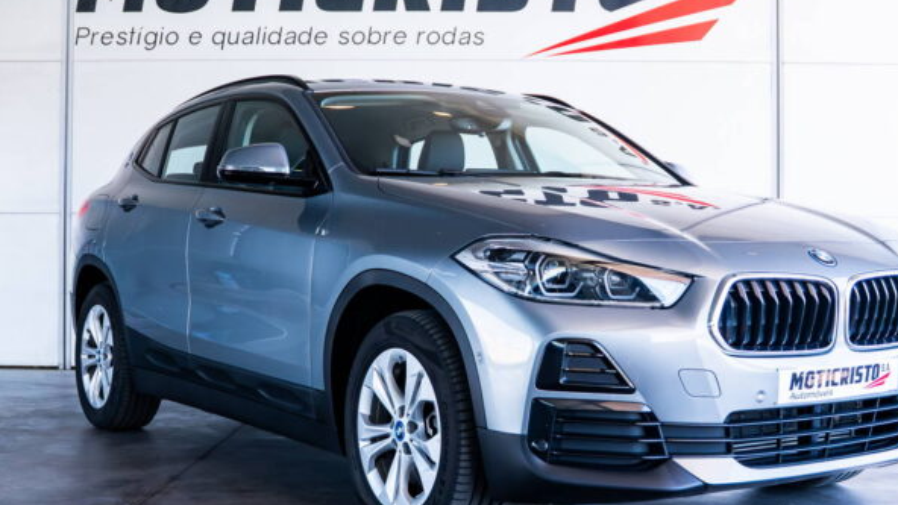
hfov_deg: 39.1
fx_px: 1262
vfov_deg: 22.6
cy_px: 232
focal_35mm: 53
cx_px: 484
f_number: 2.8
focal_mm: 26.6
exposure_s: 1/1000
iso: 1000
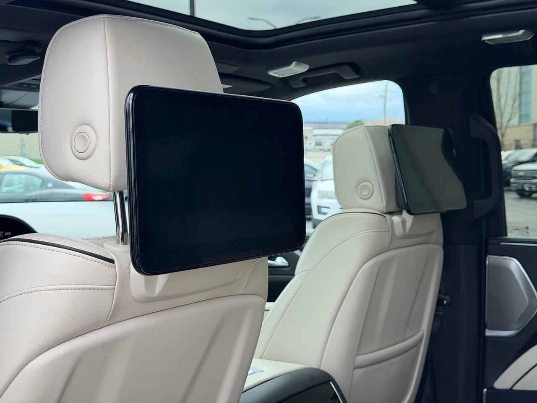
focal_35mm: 48
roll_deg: +0.2
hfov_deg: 39.7
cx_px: 268
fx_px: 745
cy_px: 202
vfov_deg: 30.3
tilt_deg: -4.2
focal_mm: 6.76
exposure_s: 1/527
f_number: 1.78
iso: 64
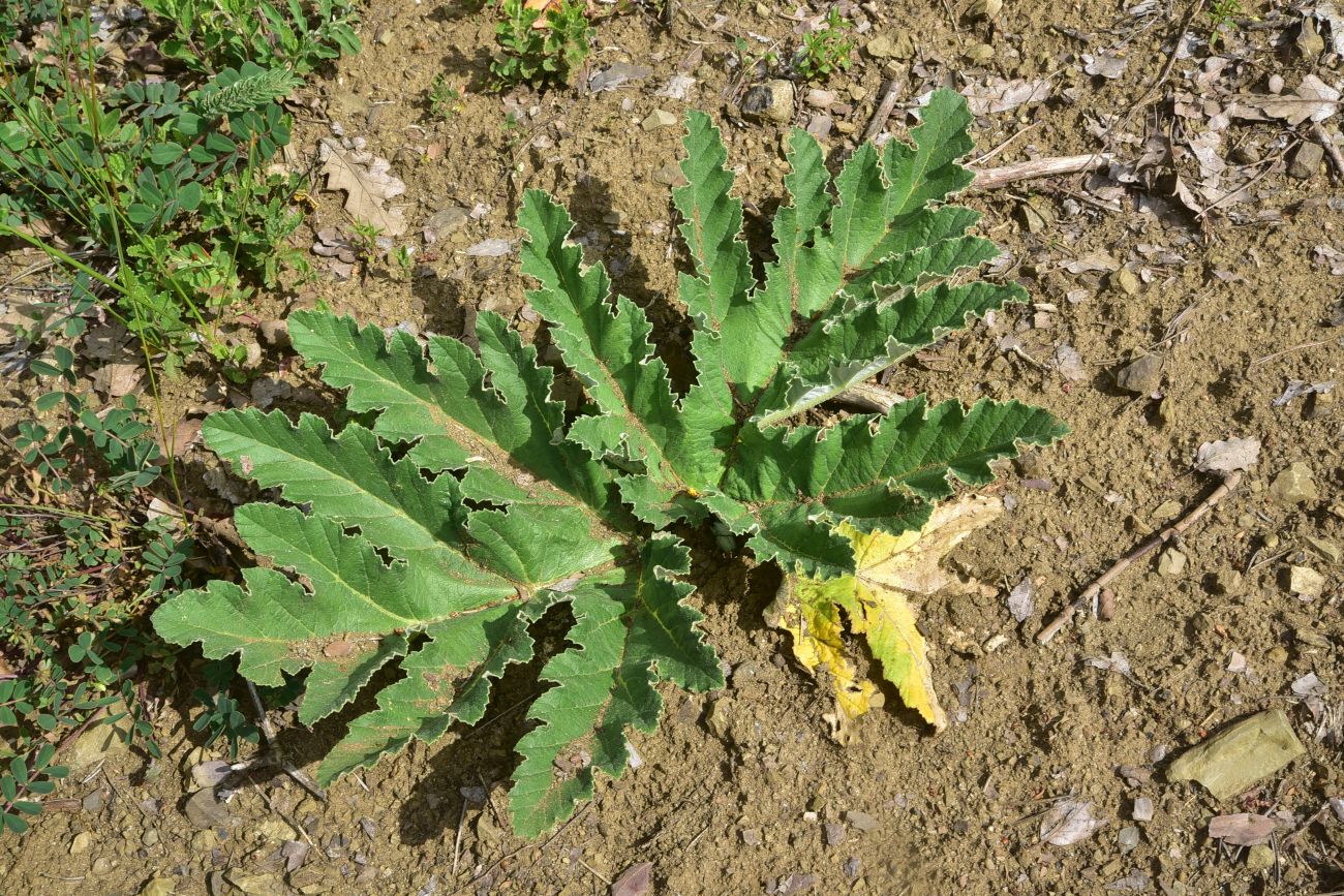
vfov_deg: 27.0
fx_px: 1867
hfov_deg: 39.6
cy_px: 448
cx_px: 672
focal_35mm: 50
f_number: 20
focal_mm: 50
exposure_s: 1/125
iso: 250
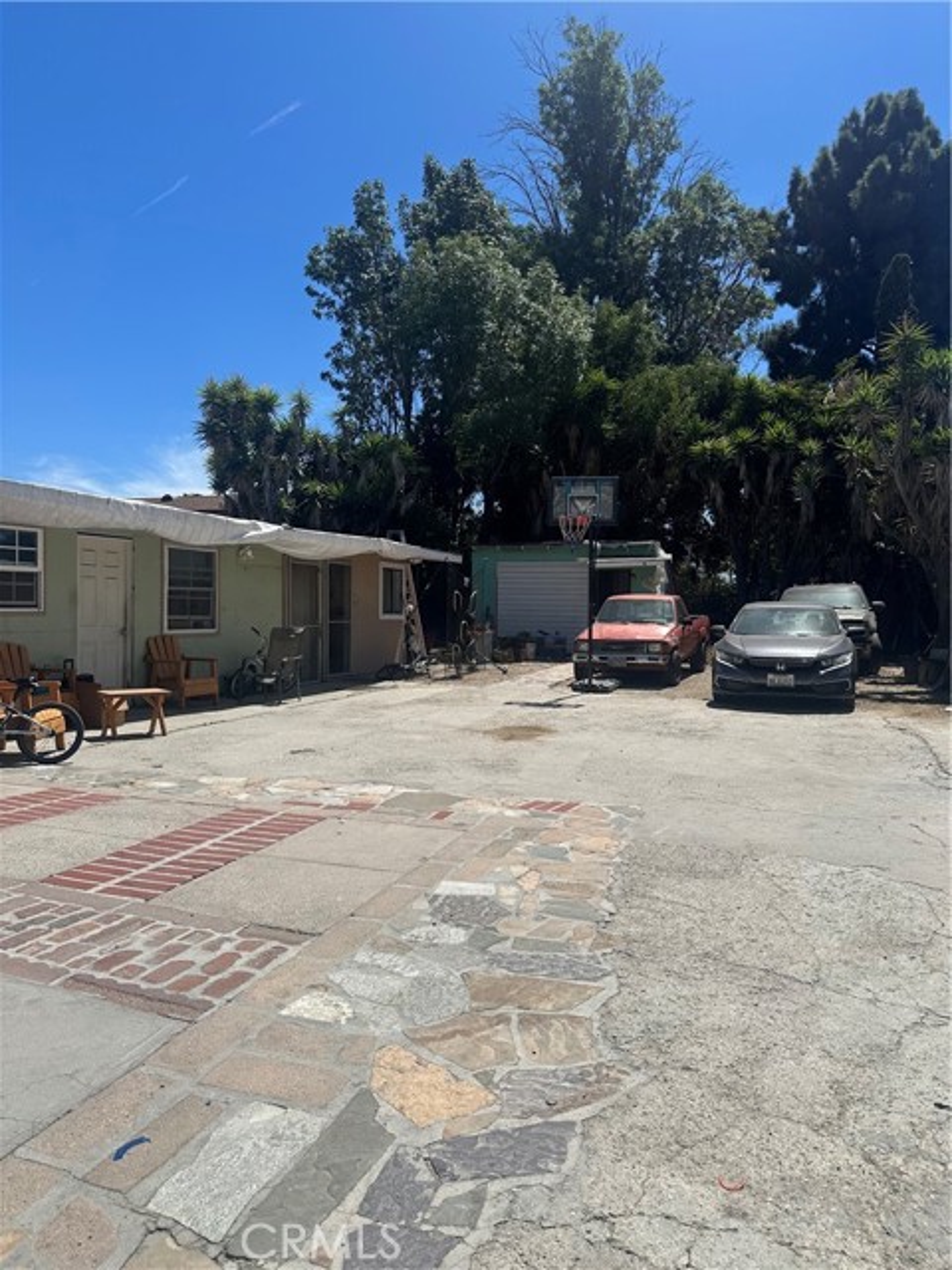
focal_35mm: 24
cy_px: 635
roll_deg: +0.3
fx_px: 880
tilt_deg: +0.1
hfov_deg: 56.8
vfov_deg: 71.6
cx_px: 476
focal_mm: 6.86
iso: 80
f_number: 1.78
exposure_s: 1/7576
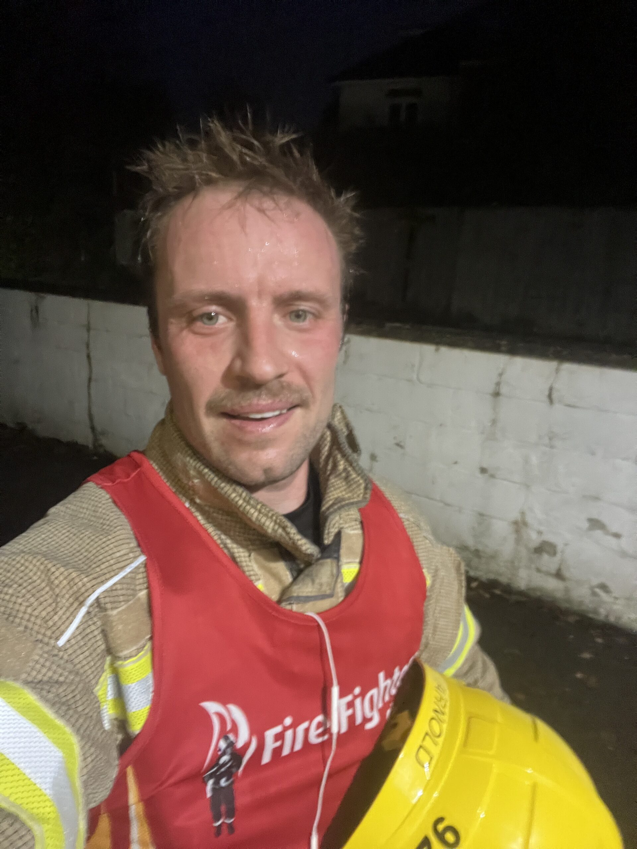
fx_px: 564
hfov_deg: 58.9
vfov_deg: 73.9
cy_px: 424
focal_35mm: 23
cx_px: 318
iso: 800
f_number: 2.2
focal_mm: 2.71
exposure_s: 1/17
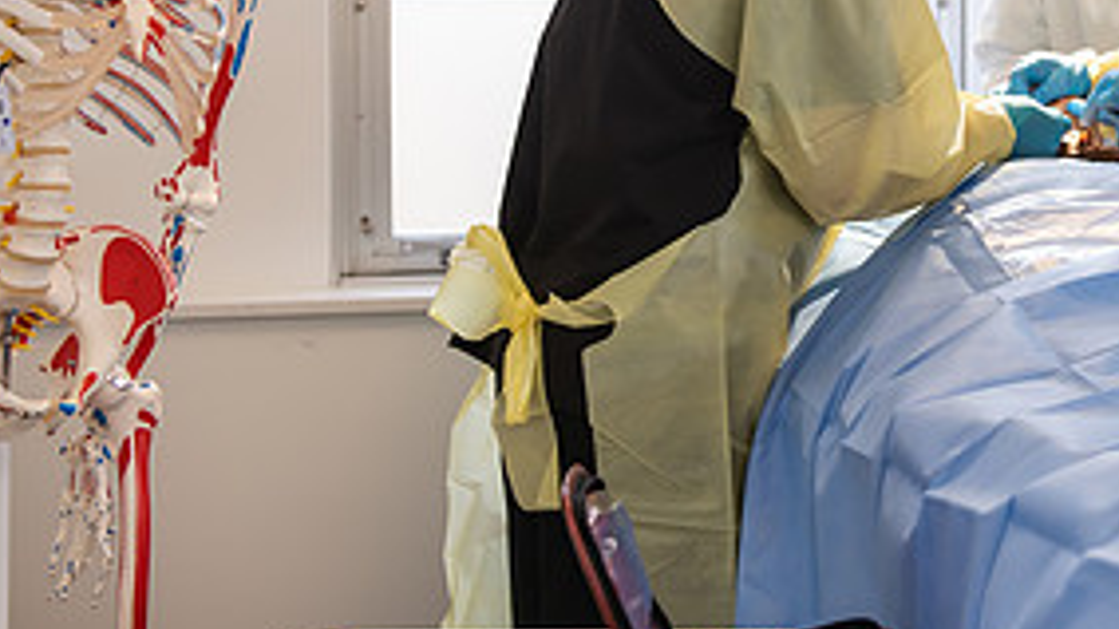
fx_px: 2551
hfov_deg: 24.3
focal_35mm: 86
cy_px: 89
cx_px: 905
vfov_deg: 13.9
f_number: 3.5
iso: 500
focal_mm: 40
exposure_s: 1/200
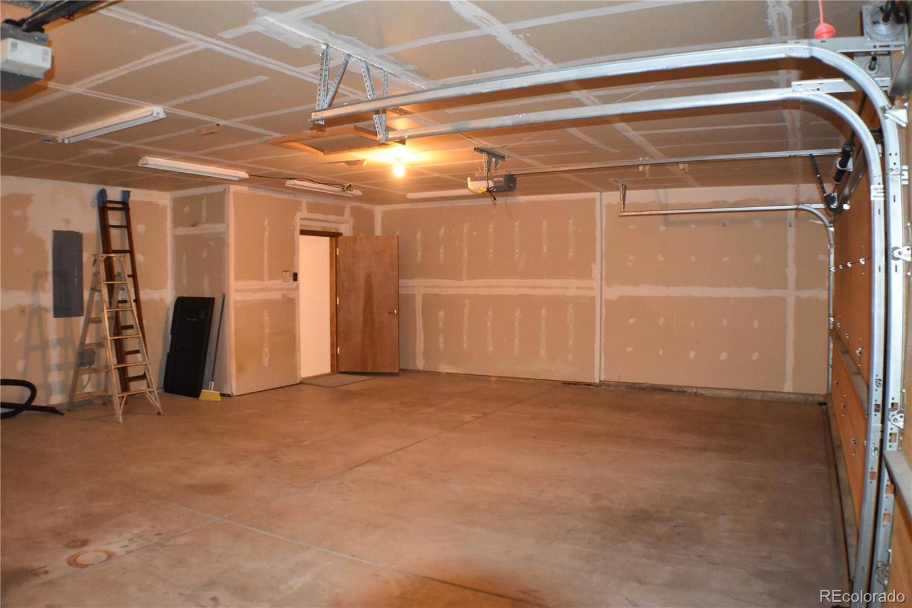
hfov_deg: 55.1
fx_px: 874
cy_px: 304
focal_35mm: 34
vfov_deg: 38.3
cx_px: 456
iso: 4000
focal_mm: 23
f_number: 3.8
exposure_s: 1/60
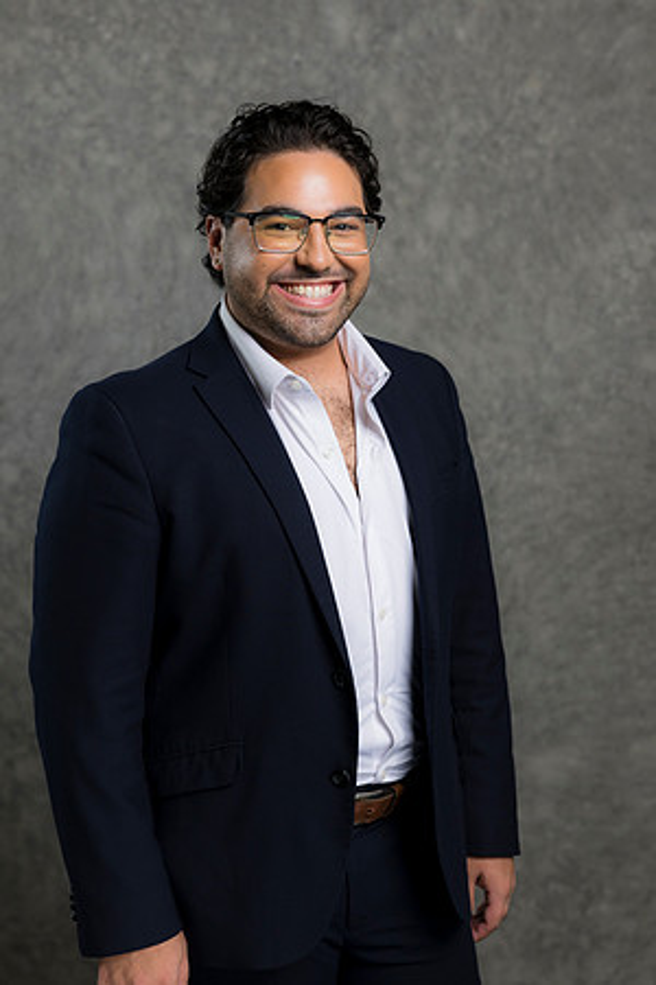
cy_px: 492
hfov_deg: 16.1
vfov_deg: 23.9
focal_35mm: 85
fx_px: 2323
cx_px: 328
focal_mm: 85
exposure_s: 1/200
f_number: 5
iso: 125
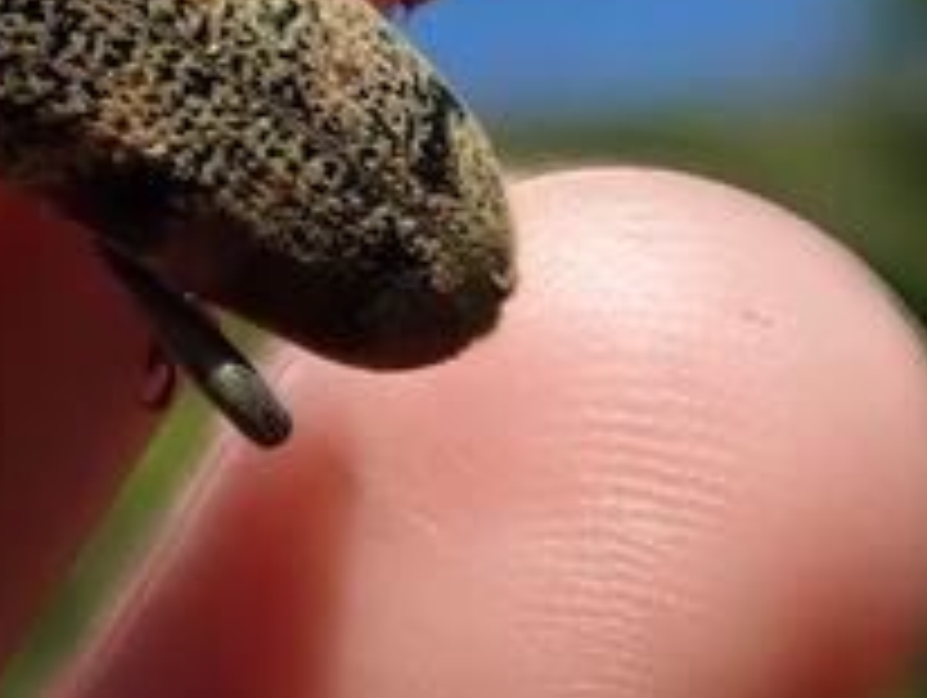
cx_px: -68
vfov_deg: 15.7
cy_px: 77
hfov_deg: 20.2
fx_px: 2493
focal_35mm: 93
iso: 100
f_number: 9
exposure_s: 1/250
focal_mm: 5.4
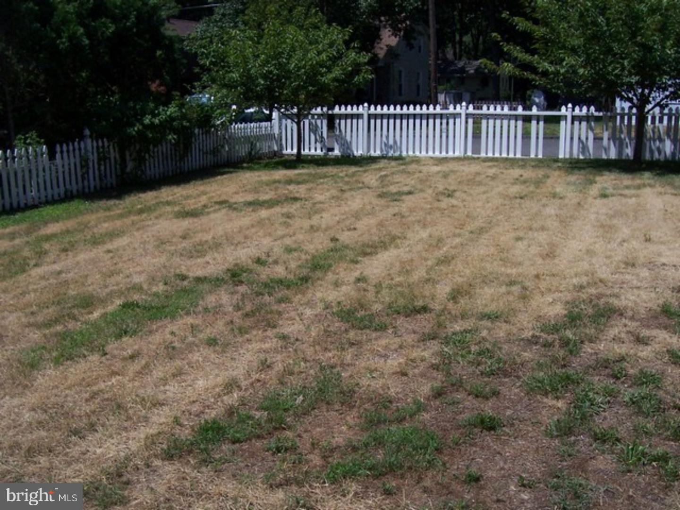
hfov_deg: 50.1
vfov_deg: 38.7
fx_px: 727
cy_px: 255
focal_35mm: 37
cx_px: 340
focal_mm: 5.6
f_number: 5.6
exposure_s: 1/750
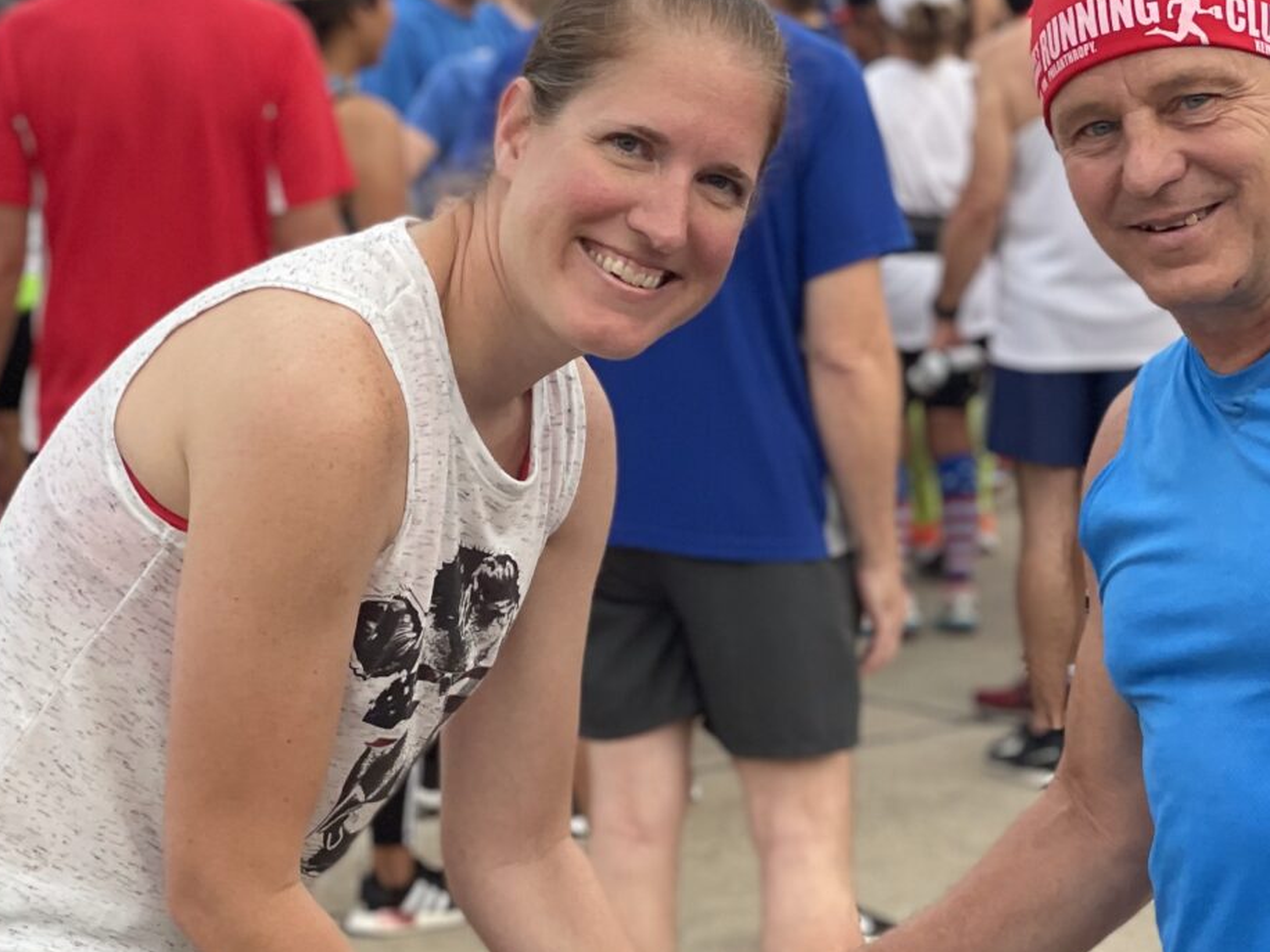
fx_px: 3999
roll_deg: +1.5
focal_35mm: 109
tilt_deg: -11.1
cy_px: 813
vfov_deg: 13.5
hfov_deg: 18.0
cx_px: 760
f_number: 2
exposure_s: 1/122
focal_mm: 6
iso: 50
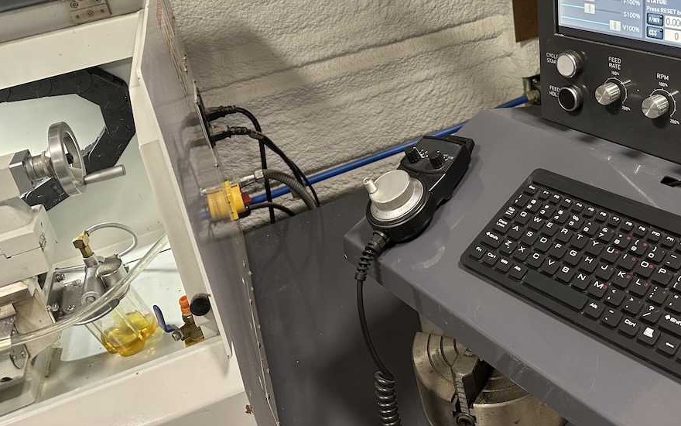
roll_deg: +9.1
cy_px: 57
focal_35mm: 37
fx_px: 687
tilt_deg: -21.1
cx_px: 472
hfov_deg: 51.4
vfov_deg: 33.0
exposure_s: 1/60
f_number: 1.78
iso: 160
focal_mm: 6.86
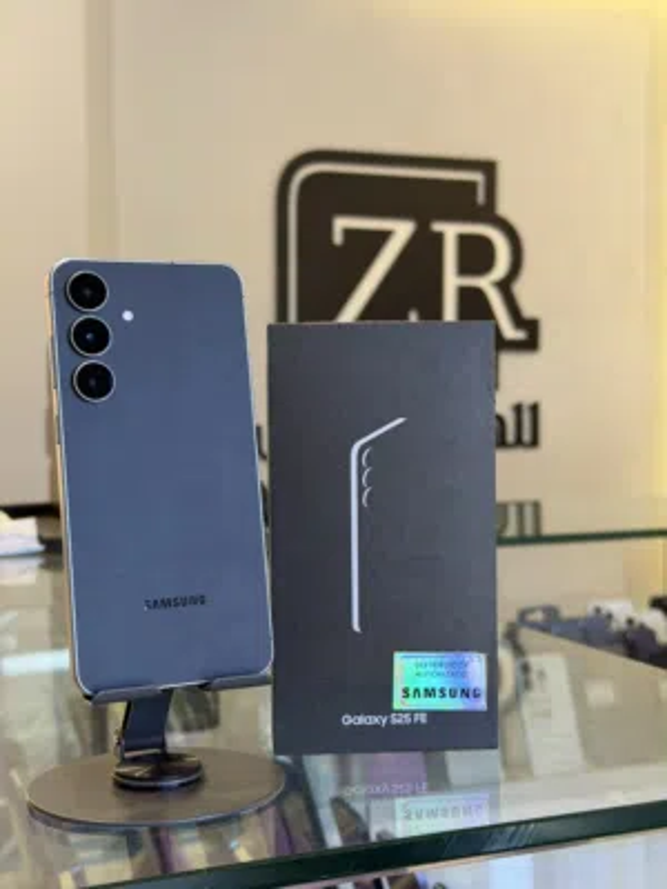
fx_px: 1233
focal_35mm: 48
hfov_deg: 30.3
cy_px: 444
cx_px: 334
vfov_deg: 39.7
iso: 80
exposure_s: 1/100
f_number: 1.78
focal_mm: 6.76
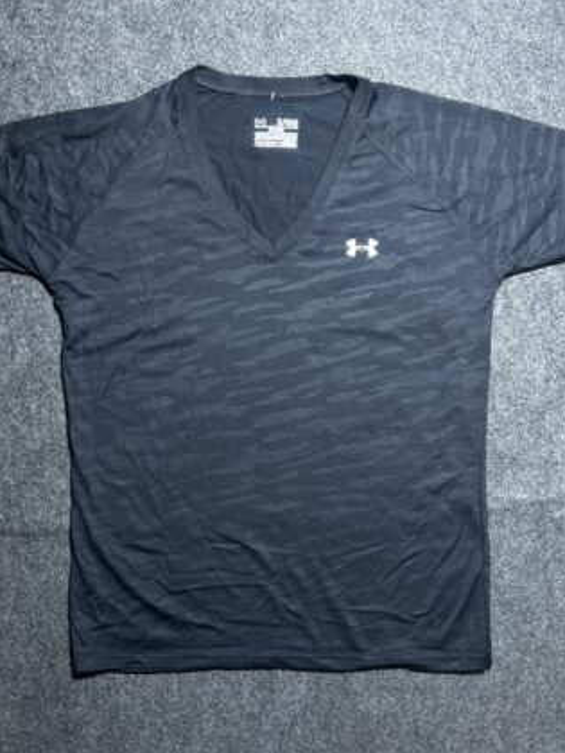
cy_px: 429
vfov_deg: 55.2
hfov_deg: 42.9
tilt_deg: -70.0
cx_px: 269
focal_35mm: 33
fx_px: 718
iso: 160
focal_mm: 5.7
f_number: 1.5
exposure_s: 1/50
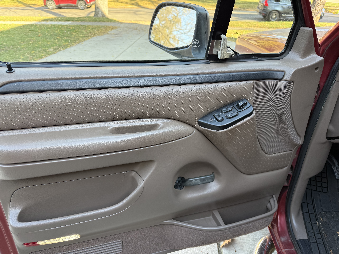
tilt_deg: -30.4
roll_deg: -1.3
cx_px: 170
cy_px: 127
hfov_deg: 71.6
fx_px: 235
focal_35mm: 24
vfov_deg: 56.8
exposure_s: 1/199
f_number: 1.78
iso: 125
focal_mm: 6.76
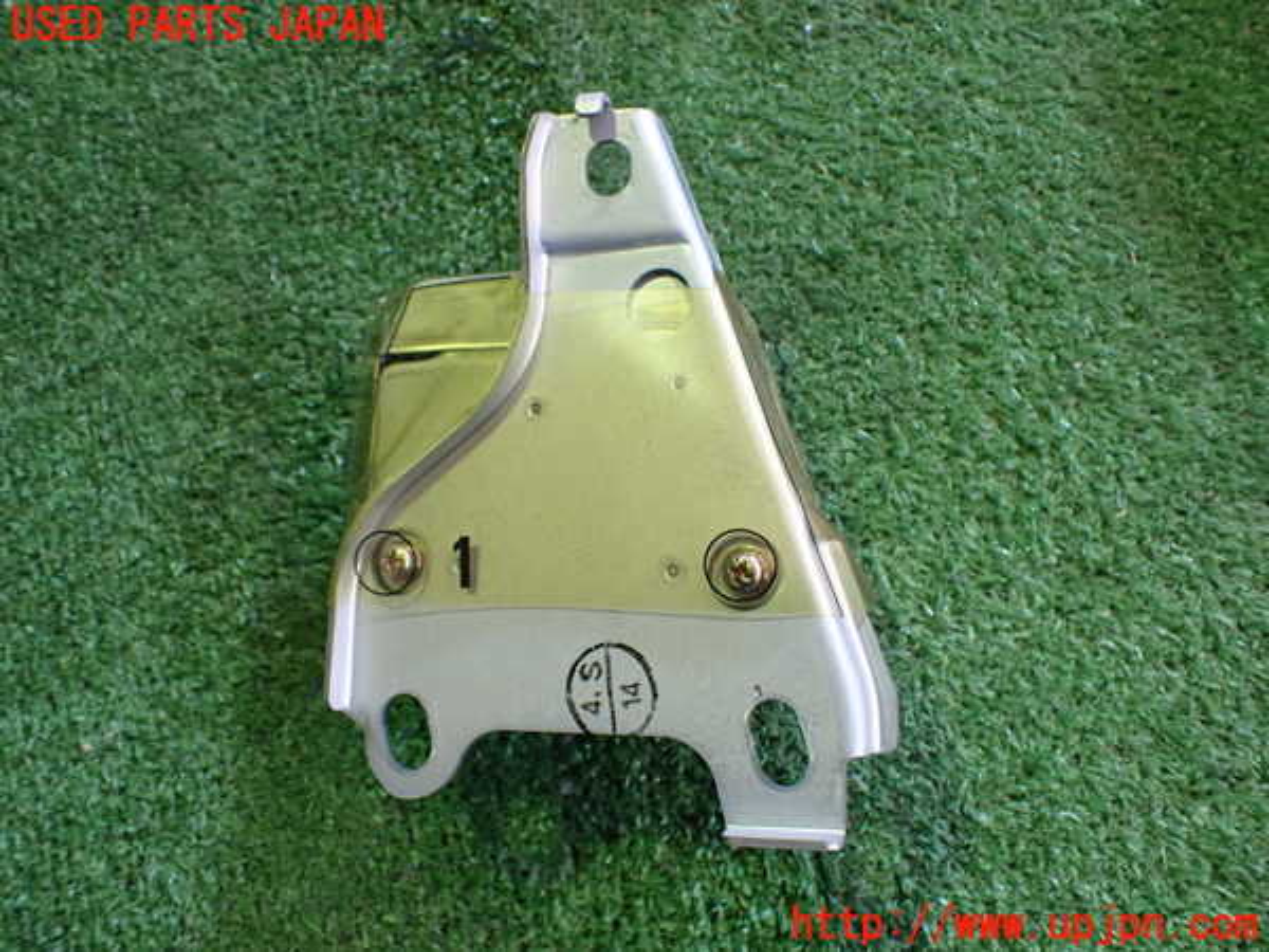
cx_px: 634
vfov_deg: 46.8
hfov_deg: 60.0
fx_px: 1100
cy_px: 476
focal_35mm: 30
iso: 800
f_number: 2.3
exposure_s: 1/125
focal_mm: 5.4
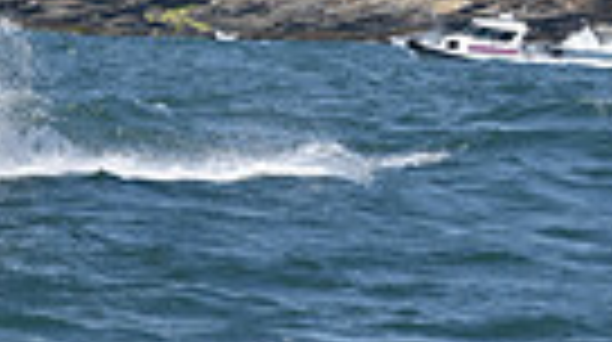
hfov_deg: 3.9
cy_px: -806
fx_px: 9073
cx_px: 38
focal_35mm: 560
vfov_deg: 2.1
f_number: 6.3
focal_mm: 125
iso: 200
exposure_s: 1/800
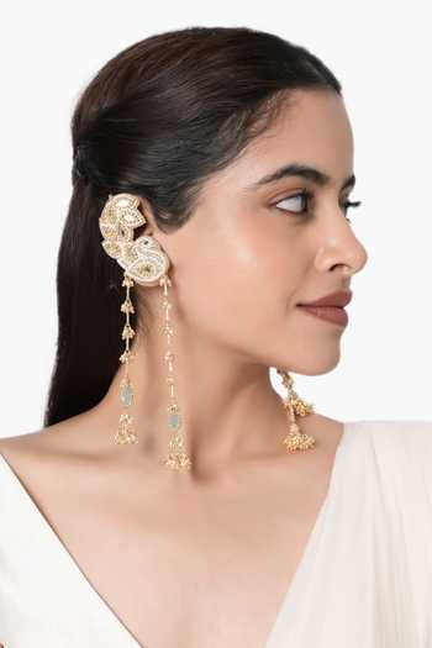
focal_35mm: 35
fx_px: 630
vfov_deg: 54.4
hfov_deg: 37.9
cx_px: 216
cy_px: 324
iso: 125
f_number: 9.5
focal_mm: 35
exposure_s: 1/125
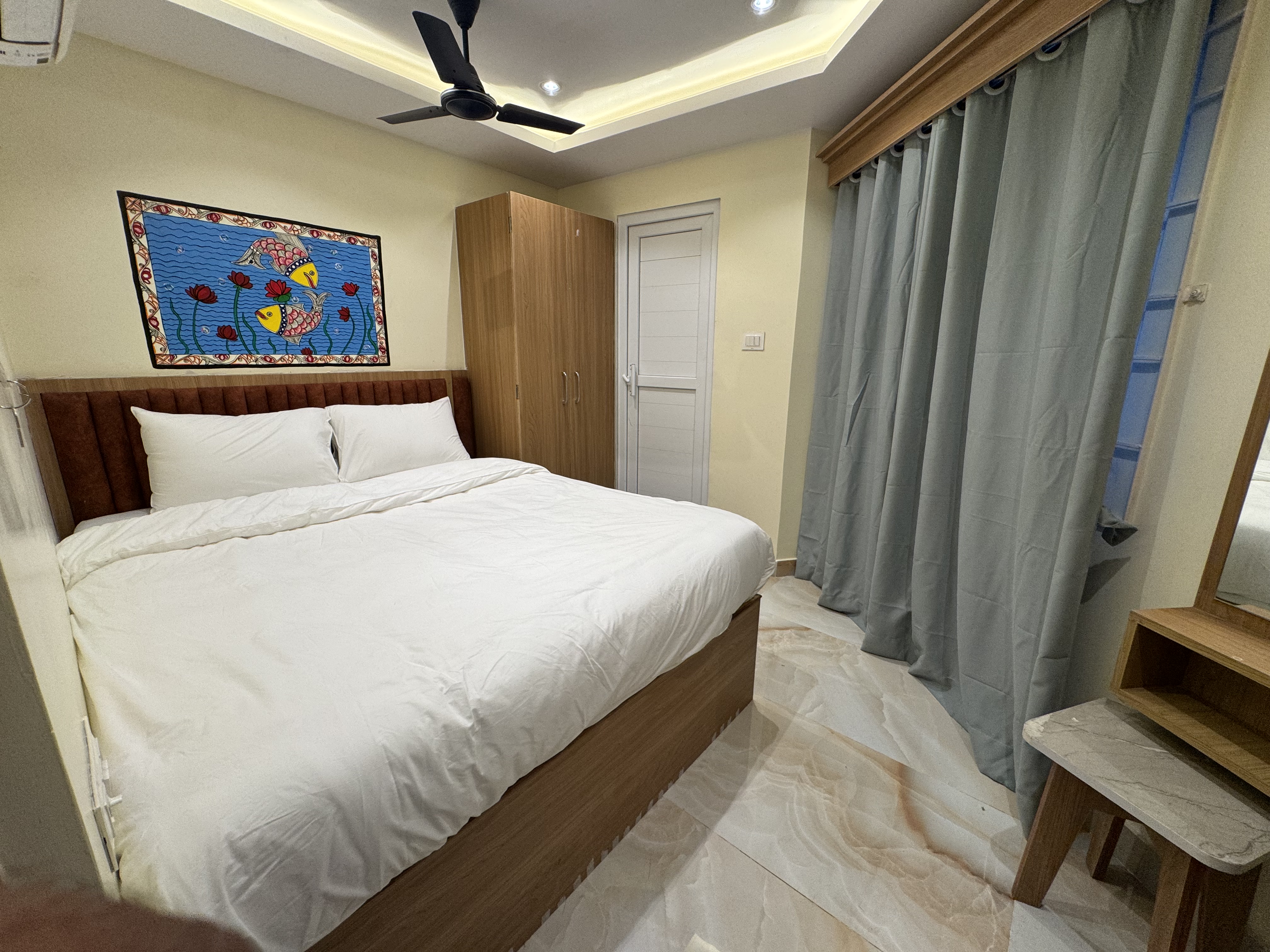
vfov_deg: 85.7
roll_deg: +0.1
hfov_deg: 102.1
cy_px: 476
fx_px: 514
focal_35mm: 14
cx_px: 635
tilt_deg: -14.0
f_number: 2.2
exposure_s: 1/100
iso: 125
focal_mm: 2.22
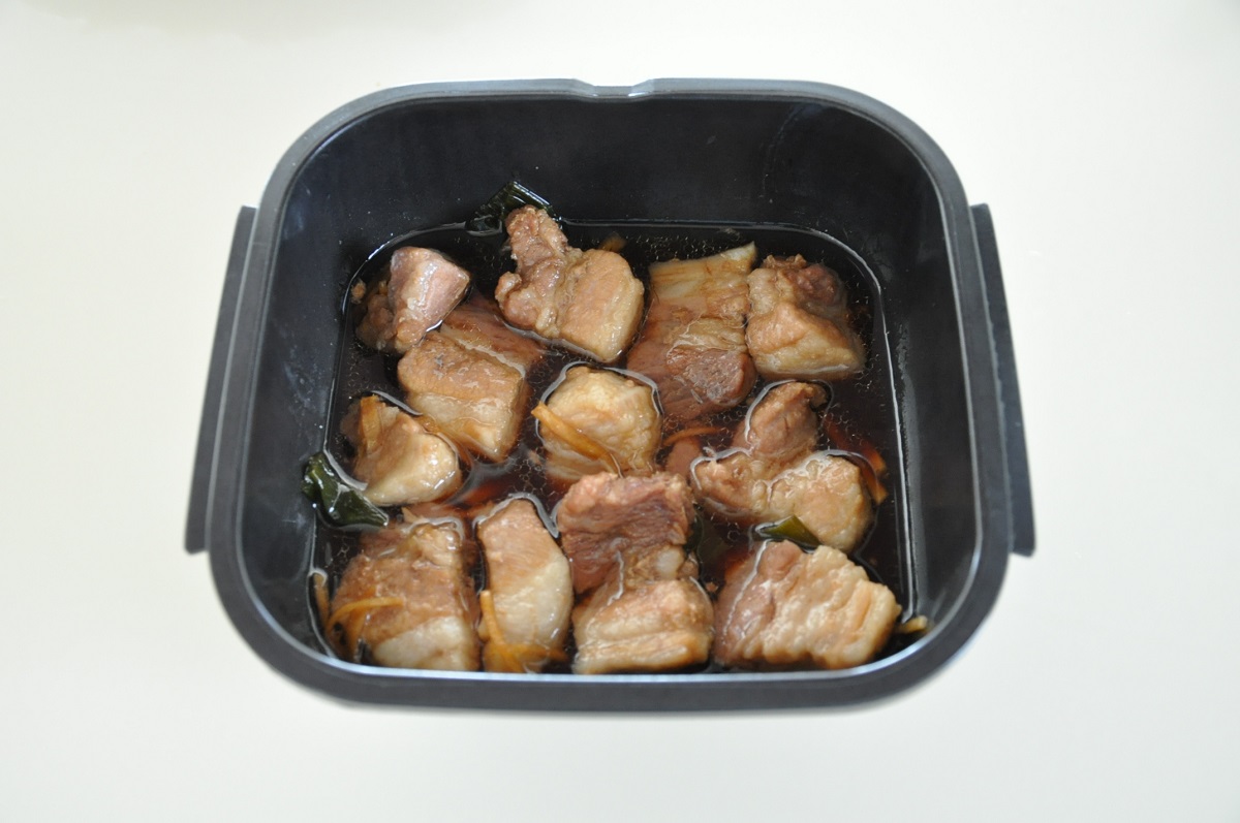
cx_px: 620
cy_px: 412
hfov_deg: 46.4
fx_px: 1445
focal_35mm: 42
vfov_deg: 31.8
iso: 1600
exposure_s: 1/15
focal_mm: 28
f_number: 4
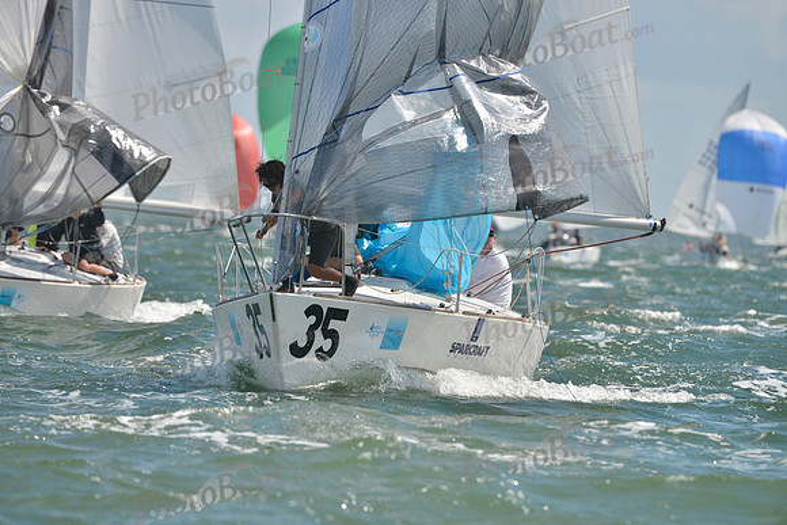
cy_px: 262
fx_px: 6560
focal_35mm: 300
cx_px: 394
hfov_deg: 6.9
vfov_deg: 4.6
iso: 200
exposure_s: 1/1000
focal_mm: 300
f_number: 6.3
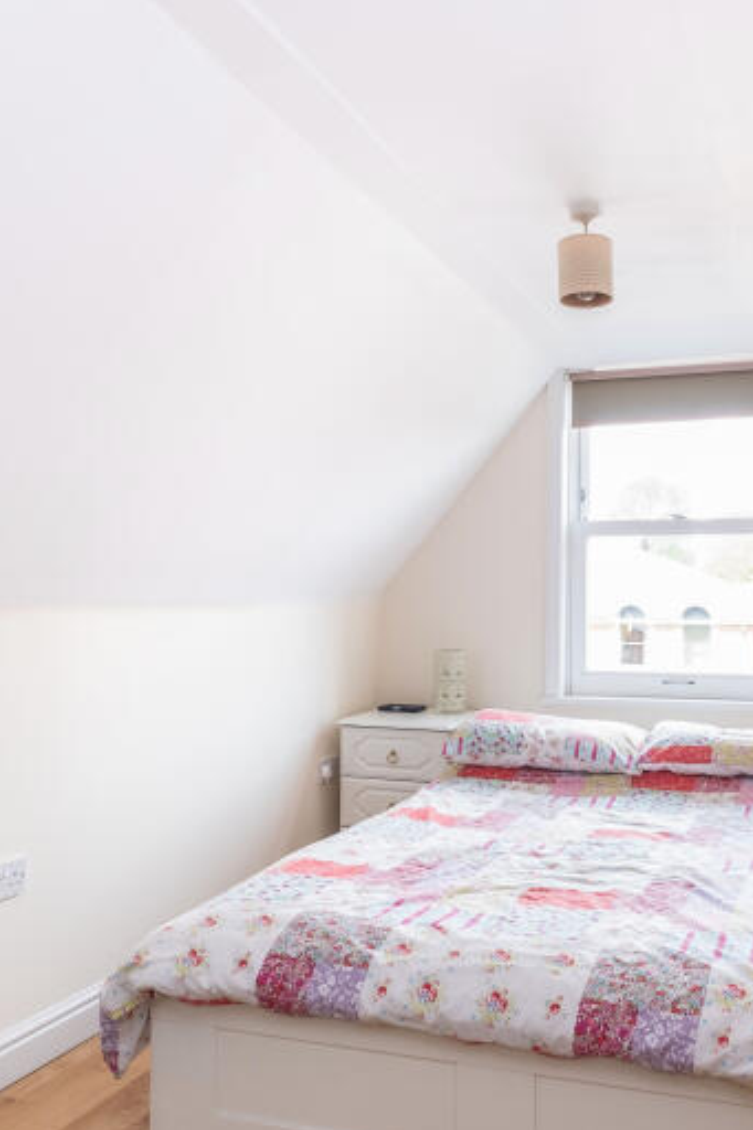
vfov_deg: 61.9
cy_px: 590
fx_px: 942
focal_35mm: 30
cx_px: 545
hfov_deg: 42.5
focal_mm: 10
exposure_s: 1/6
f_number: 8
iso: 320
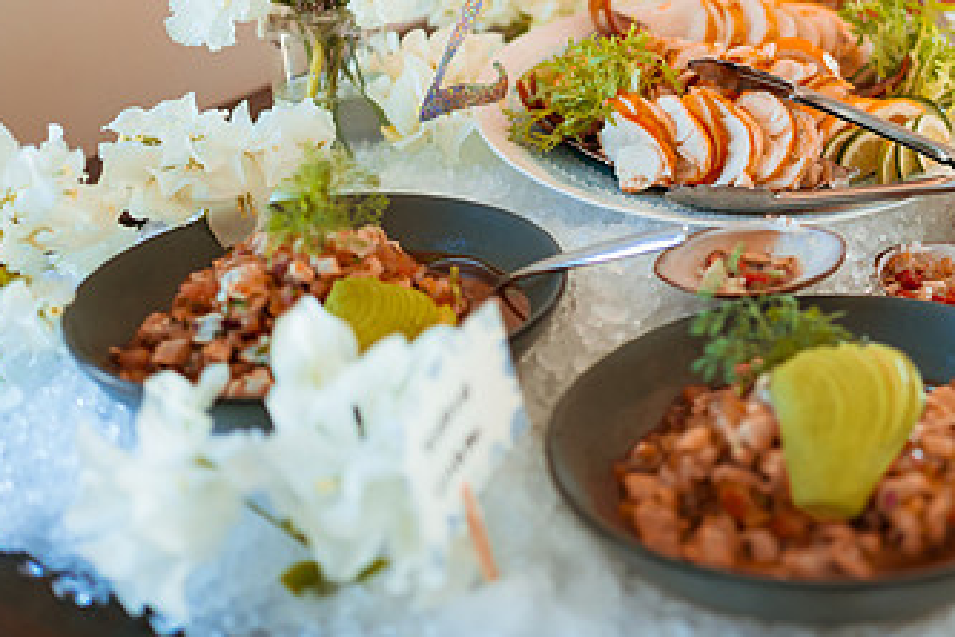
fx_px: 1618
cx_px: 723
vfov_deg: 21.9
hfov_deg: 32.2
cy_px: 96
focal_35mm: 61
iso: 640
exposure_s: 1/400
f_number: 1.8
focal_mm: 35
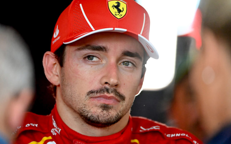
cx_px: 116
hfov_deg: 5.1
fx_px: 2574
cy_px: 70
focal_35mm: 409
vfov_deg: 3.2
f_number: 4
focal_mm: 400
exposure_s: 1/2000
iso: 6400
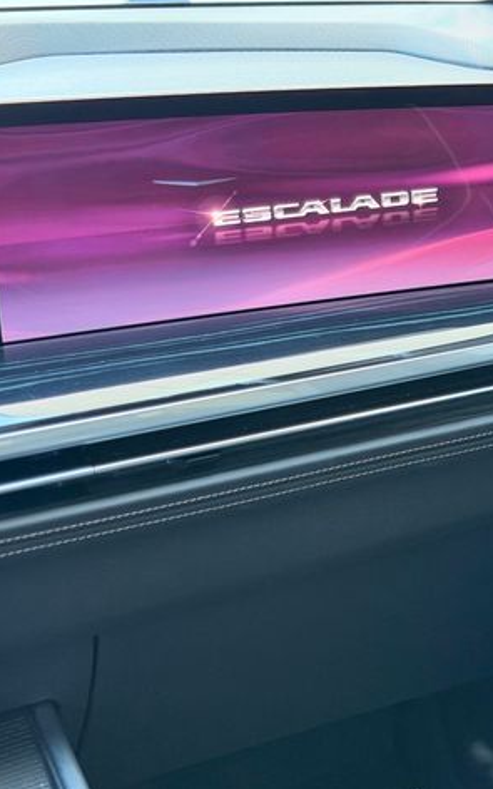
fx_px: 1483
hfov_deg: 18.8
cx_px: 316
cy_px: 398
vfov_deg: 29.8
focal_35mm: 69
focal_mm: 6.76
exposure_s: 1/40
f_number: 1.78
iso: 400
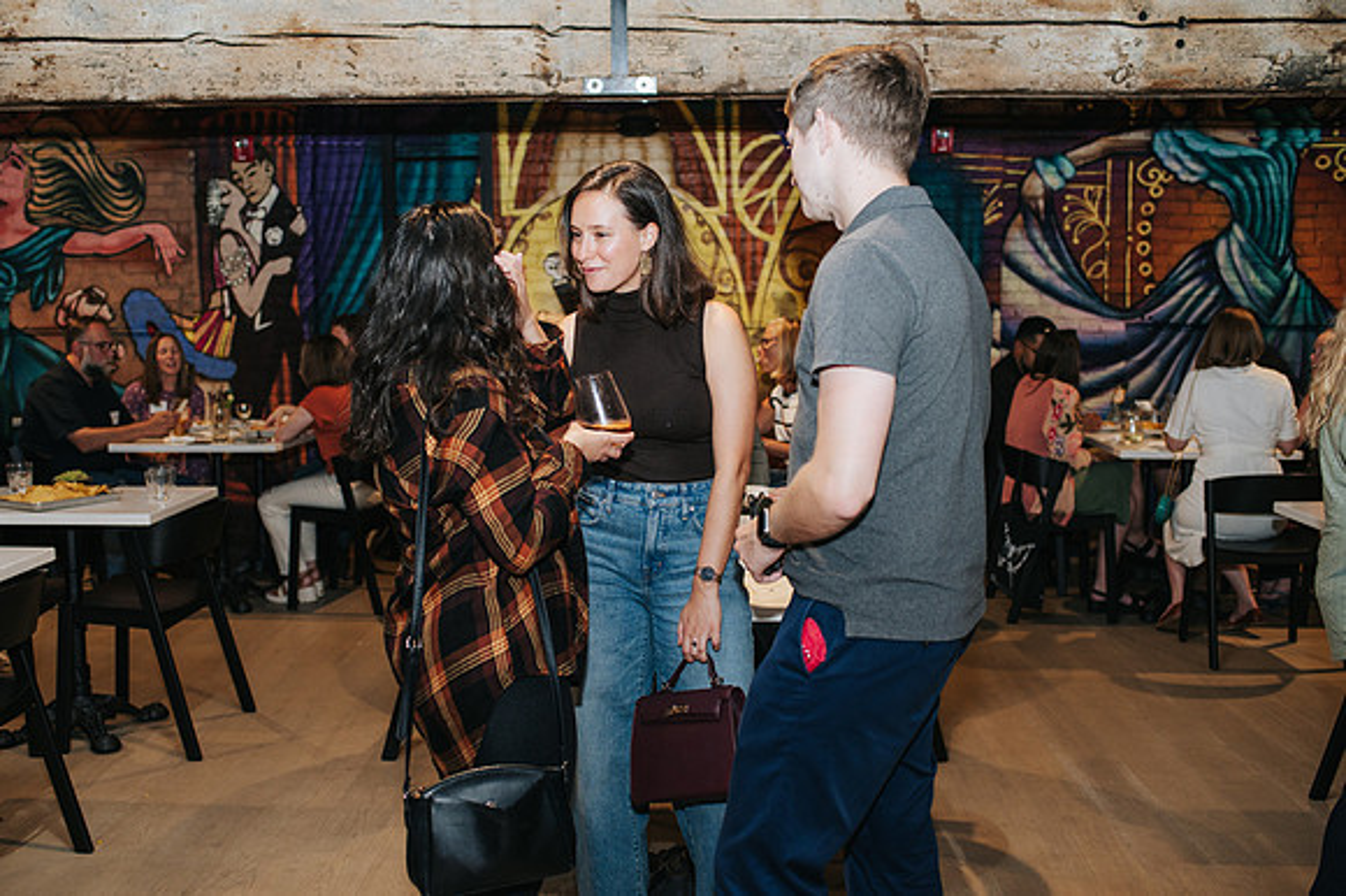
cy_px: 458
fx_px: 1403
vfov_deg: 35.4
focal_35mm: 38
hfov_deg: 51.2
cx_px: 625
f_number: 2.8
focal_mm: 35
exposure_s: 1/200
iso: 800
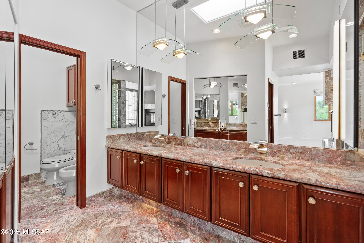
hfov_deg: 93.2
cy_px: 122
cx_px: 182
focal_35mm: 17
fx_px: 172
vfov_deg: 70.5
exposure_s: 1/1.25
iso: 200
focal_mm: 17
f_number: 7.1
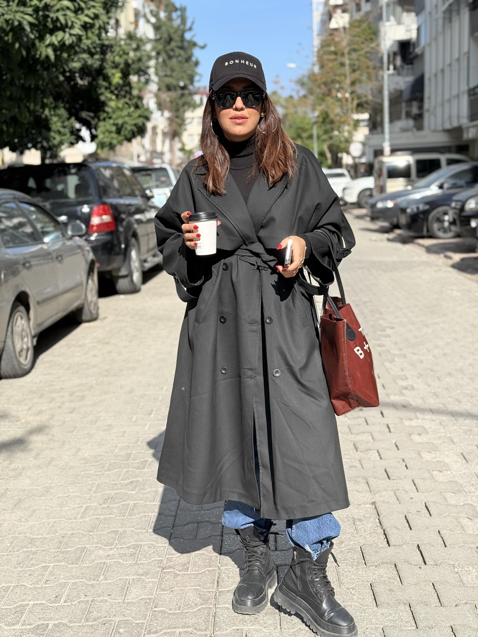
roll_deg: +2.5
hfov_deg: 30.3
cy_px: 318
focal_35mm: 48
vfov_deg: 39.7
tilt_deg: -9.0
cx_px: 239
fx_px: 884
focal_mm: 6.76
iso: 100
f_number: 1.78
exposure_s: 1/4098
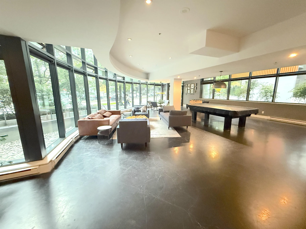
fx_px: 124
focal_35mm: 14
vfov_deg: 85.7
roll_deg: -0.2
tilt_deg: -10.0
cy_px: 114
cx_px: 153
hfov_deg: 102.1
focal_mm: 2.22
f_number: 2.2
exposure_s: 1/60
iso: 800
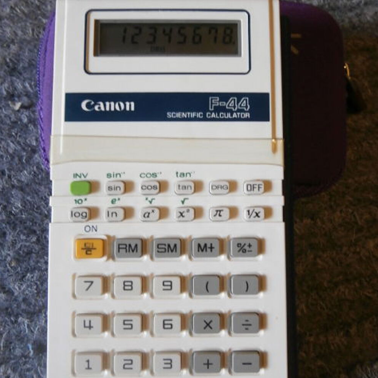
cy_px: 184
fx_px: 383
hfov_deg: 52.5
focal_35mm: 31
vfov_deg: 52.5
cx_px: 190
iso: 160
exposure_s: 1/30
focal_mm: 4.7
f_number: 2.8
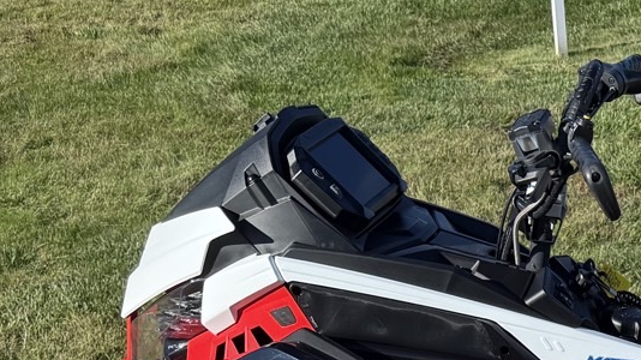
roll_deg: -0.7
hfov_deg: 20.9
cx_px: 802
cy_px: 812
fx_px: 1597
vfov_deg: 11.1
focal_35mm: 94
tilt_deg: -34.1
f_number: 1.78
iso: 100
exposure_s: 1/2801
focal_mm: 6.76
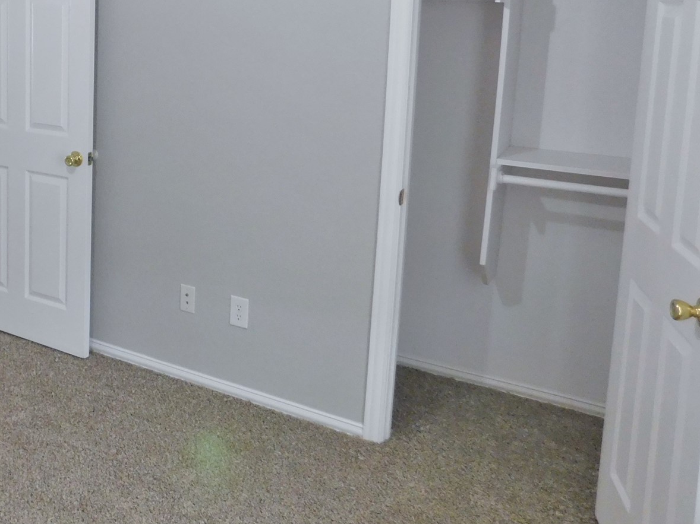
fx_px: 809
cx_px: 94
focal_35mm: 40
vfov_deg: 34.9
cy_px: 109
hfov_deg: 43.5
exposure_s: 1/20
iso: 400
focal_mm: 4
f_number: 3
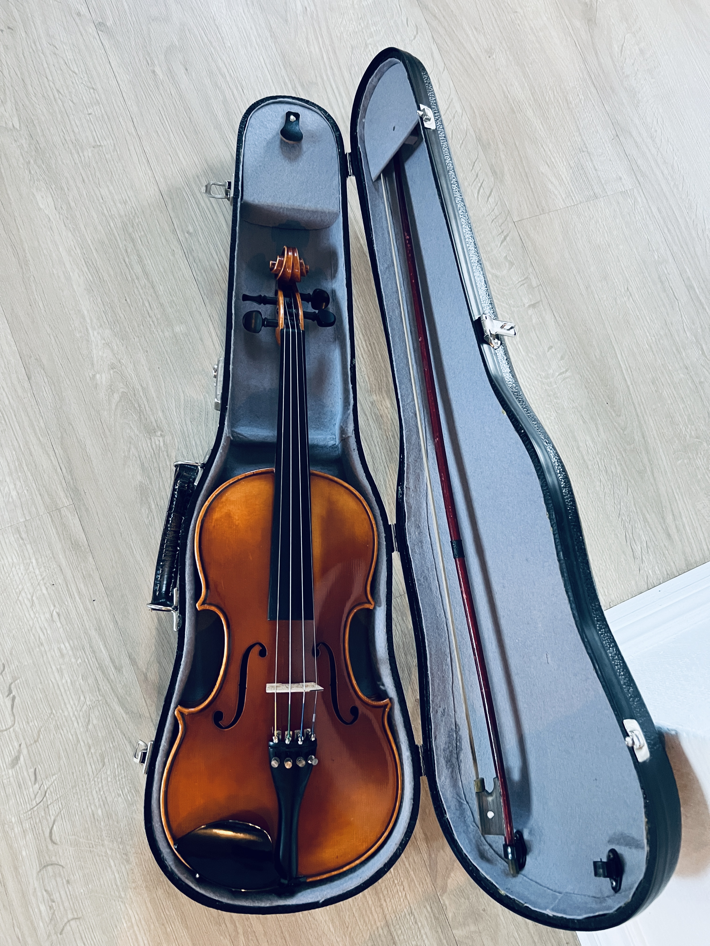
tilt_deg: -73.4
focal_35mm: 26
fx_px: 711
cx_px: 355
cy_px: 473
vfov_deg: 67.3
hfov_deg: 53.1
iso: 500
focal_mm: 5.7
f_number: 1.5
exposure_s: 1/60
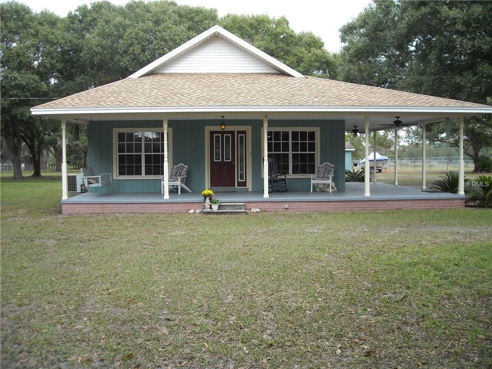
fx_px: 497
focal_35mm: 35
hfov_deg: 52.6
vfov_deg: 40.7
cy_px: 184
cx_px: 246
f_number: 2.8
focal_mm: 5.7
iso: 64
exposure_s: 1/228
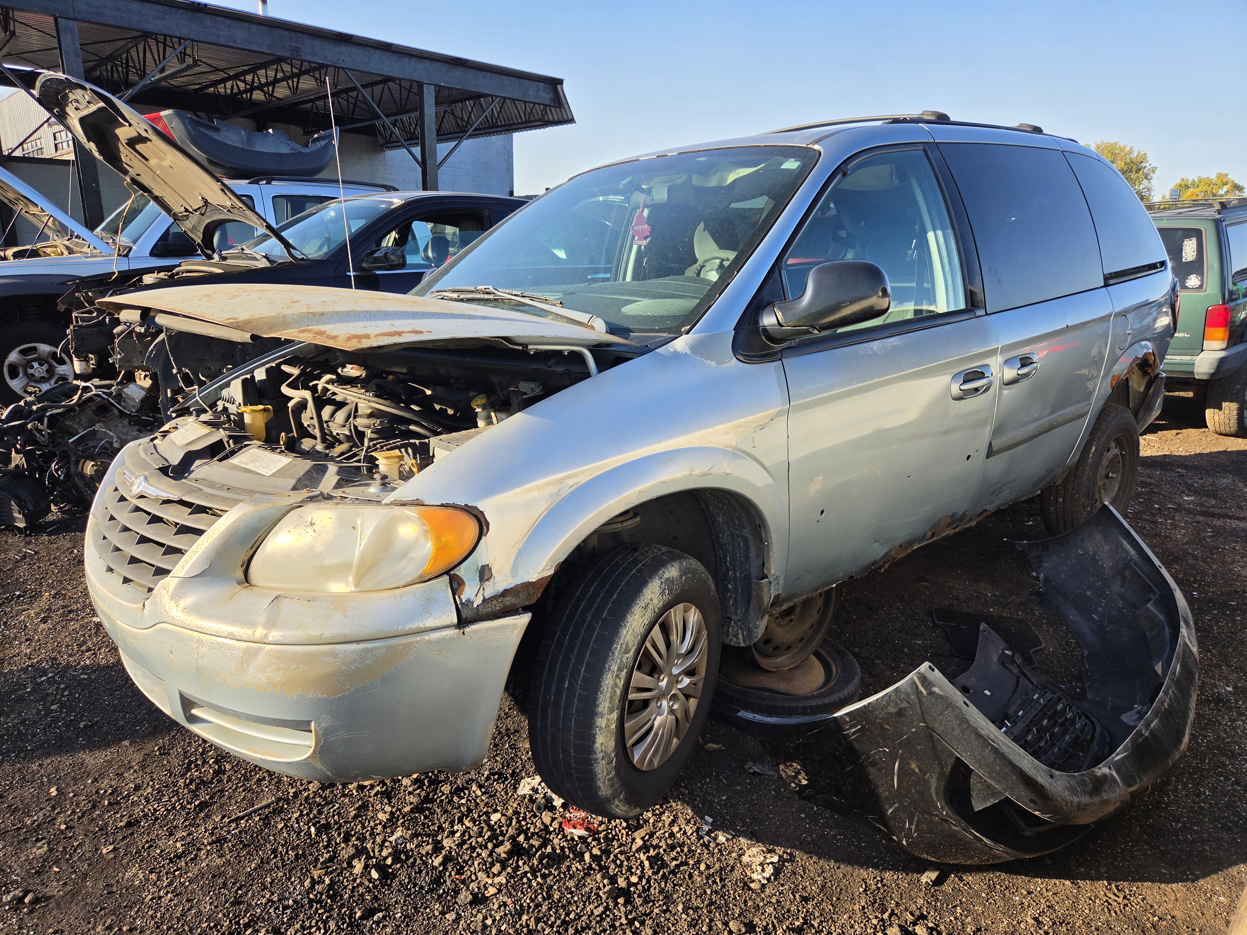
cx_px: 624
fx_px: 829
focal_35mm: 23
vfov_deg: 58.9
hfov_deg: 73.9
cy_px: 468
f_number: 1.8
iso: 80
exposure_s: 1/2497
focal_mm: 5.4
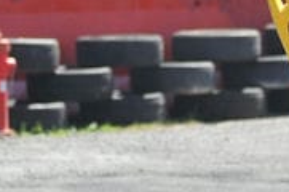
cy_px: -194
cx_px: 575
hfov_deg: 3.9
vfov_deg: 2.6
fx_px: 4255
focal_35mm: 531
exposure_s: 1/2000
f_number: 3.5
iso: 320
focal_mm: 80
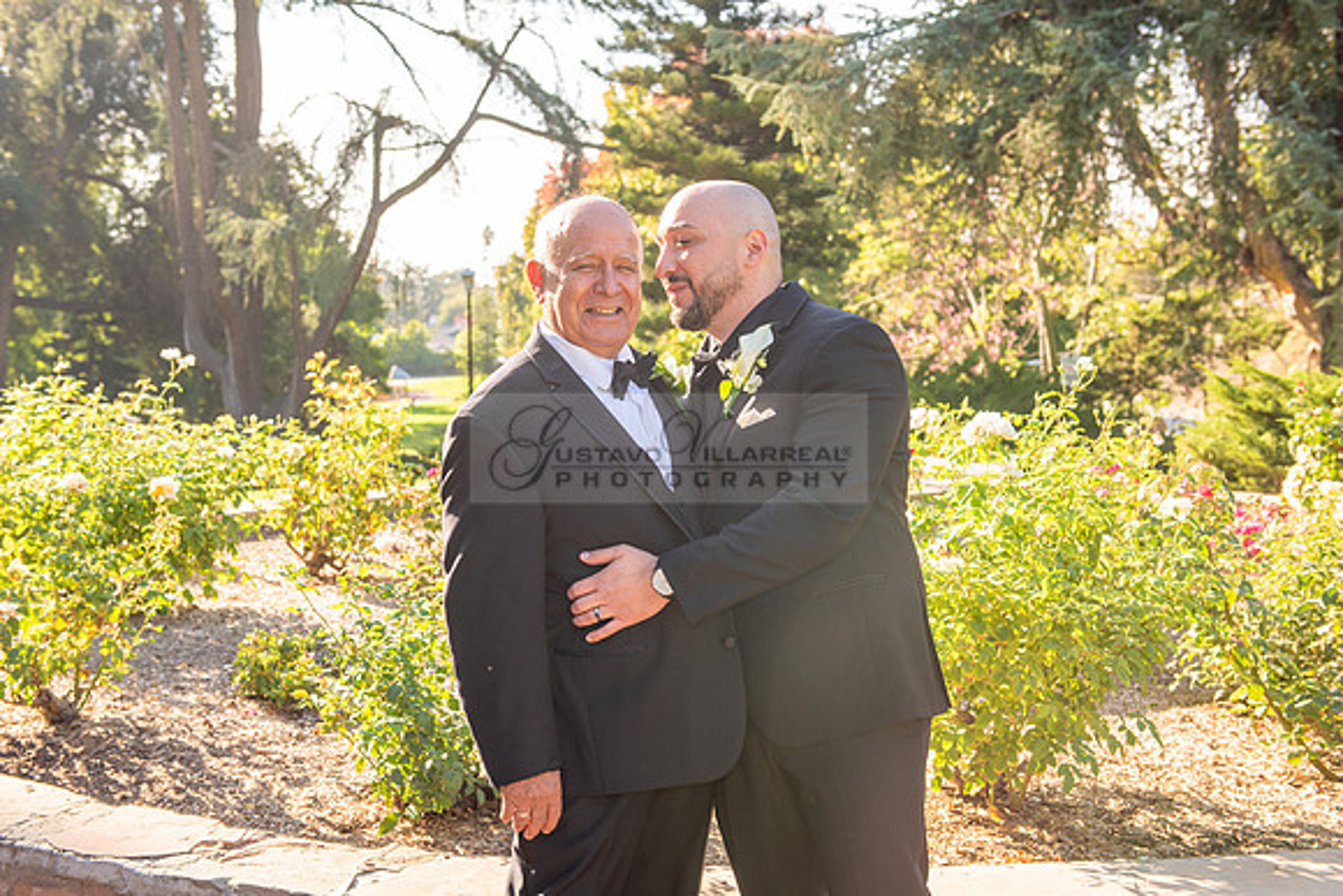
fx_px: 1791
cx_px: 672
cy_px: 448
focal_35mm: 48
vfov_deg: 28.1
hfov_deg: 41.1
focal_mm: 48
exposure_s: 1/250
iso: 200
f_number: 5.6
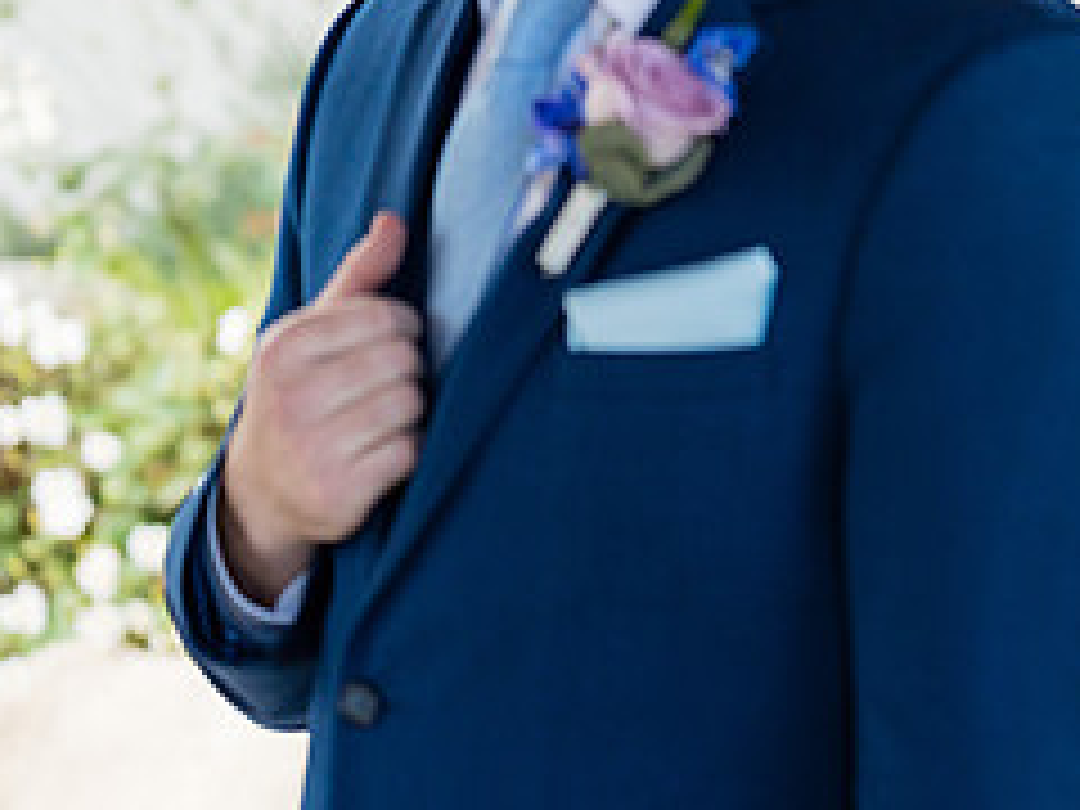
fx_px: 5086
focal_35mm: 163
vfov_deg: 9.1
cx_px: 1228
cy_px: 205
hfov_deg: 11.9
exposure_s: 1/2000
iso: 800
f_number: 2.8
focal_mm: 70
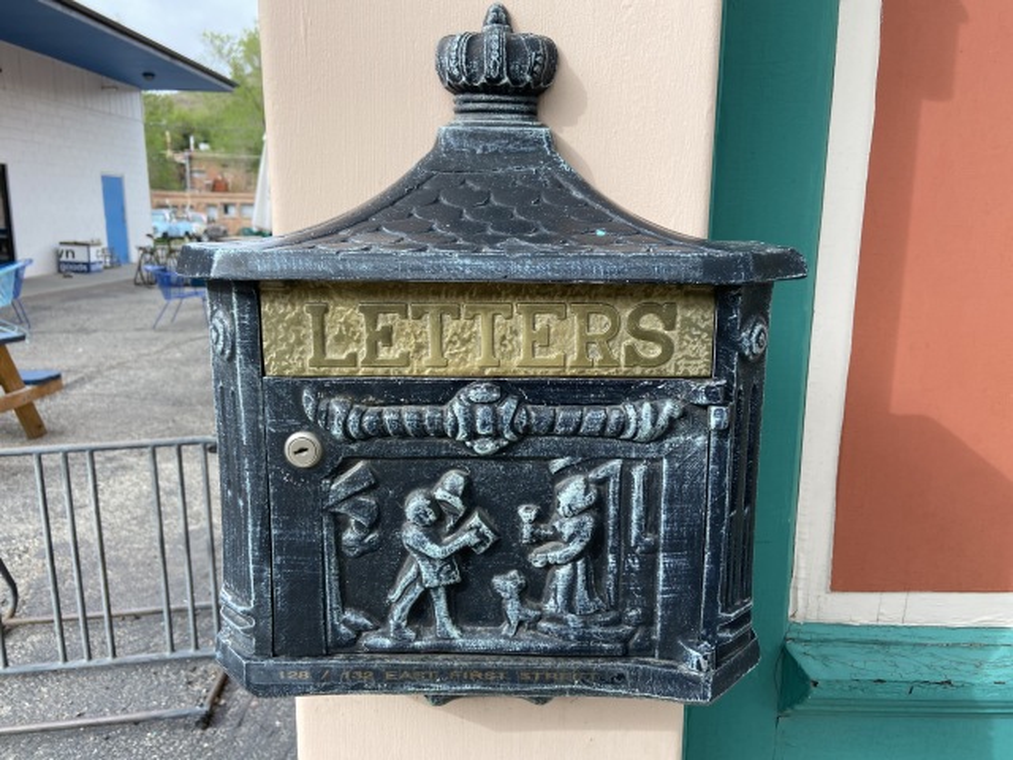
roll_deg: -0.3
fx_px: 761
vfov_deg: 53.1
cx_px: 506
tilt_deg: -12.2
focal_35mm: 26
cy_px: 380
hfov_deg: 67.3
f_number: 1.8
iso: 32
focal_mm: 4.25
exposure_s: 1/363
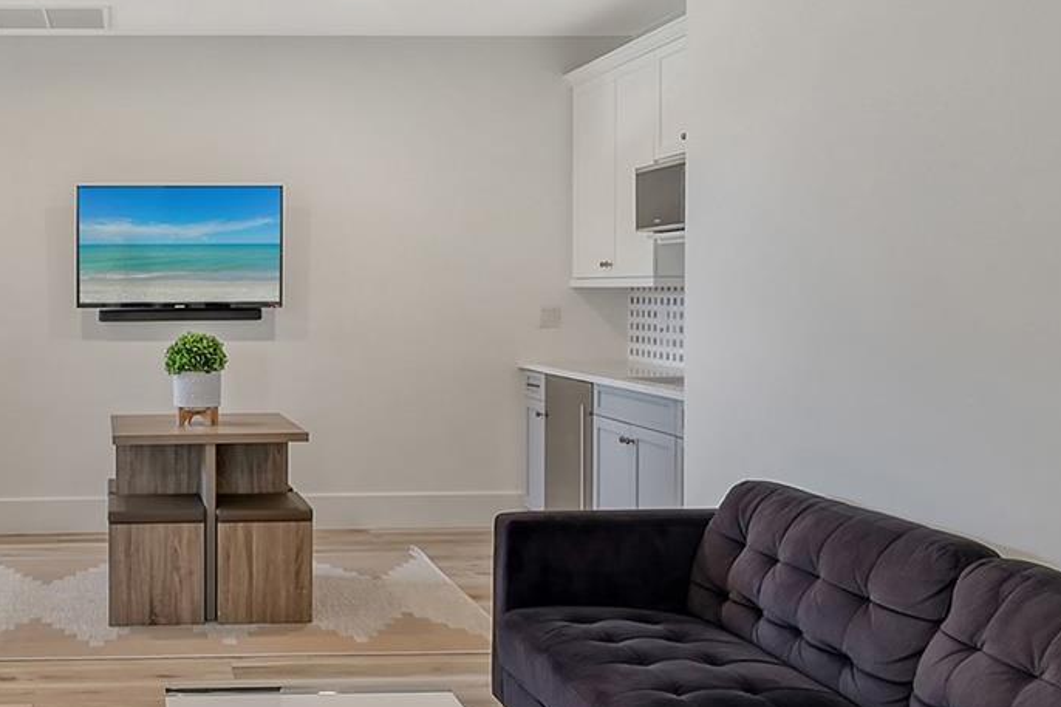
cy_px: 217
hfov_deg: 50.7
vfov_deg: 37.3
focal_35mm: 35
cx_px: 193
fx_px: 1031
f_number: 10
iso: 800
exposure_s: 1/100
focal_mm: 10
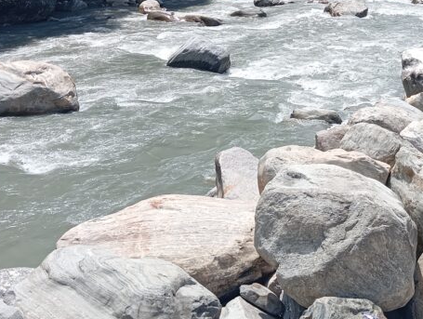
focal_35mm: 63
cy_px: -22
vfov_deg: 22.2
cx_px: 343
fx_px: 771
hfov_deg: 29.9
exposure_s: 1/630
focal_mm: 4.22
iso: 111
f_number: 1.8
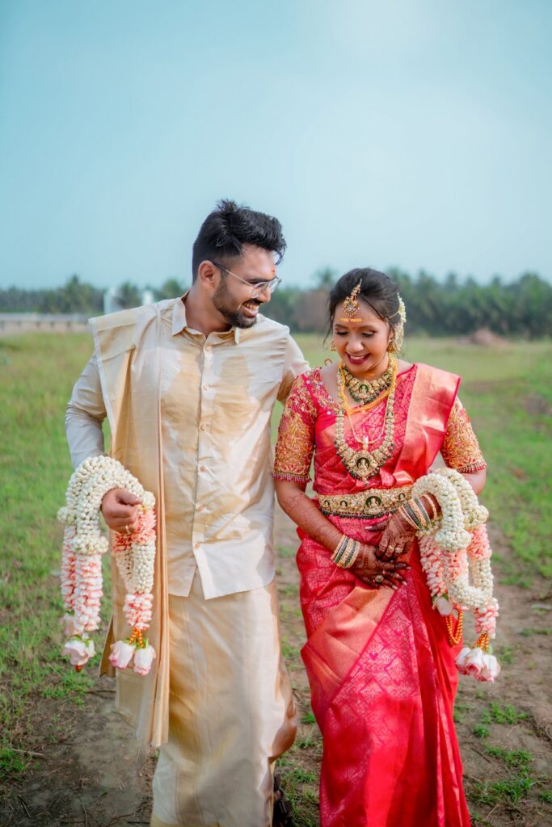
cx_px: 276
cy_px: 414
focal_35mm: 35
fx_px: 805
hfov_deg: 37.9
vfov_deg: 54.4
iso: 100
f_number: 1.4
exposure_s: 1/4000
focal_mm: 35
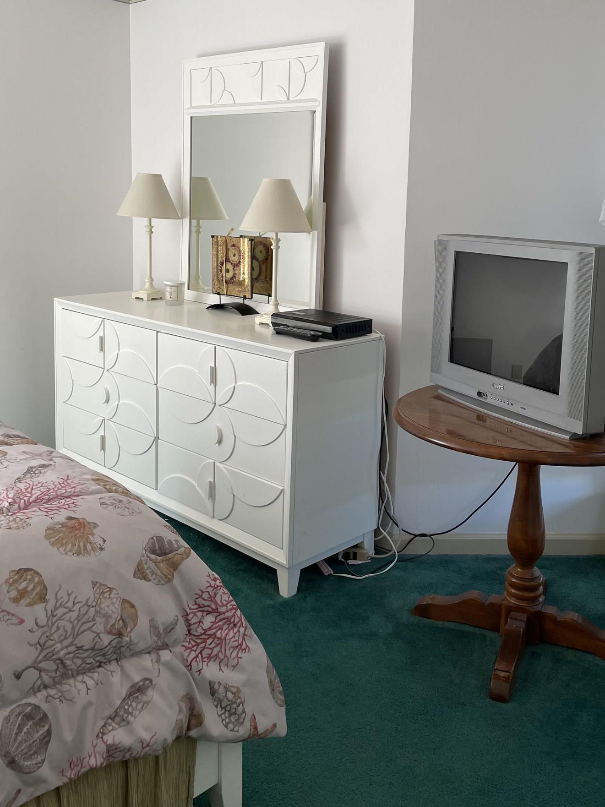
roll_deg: -2.2
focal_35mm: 34
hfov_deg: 41.6
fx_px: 793
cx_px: 360
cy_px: 281
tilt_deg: -6.1
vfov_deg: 53.1
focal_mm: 4.2
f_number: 1.6
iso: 64
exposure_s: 1/120
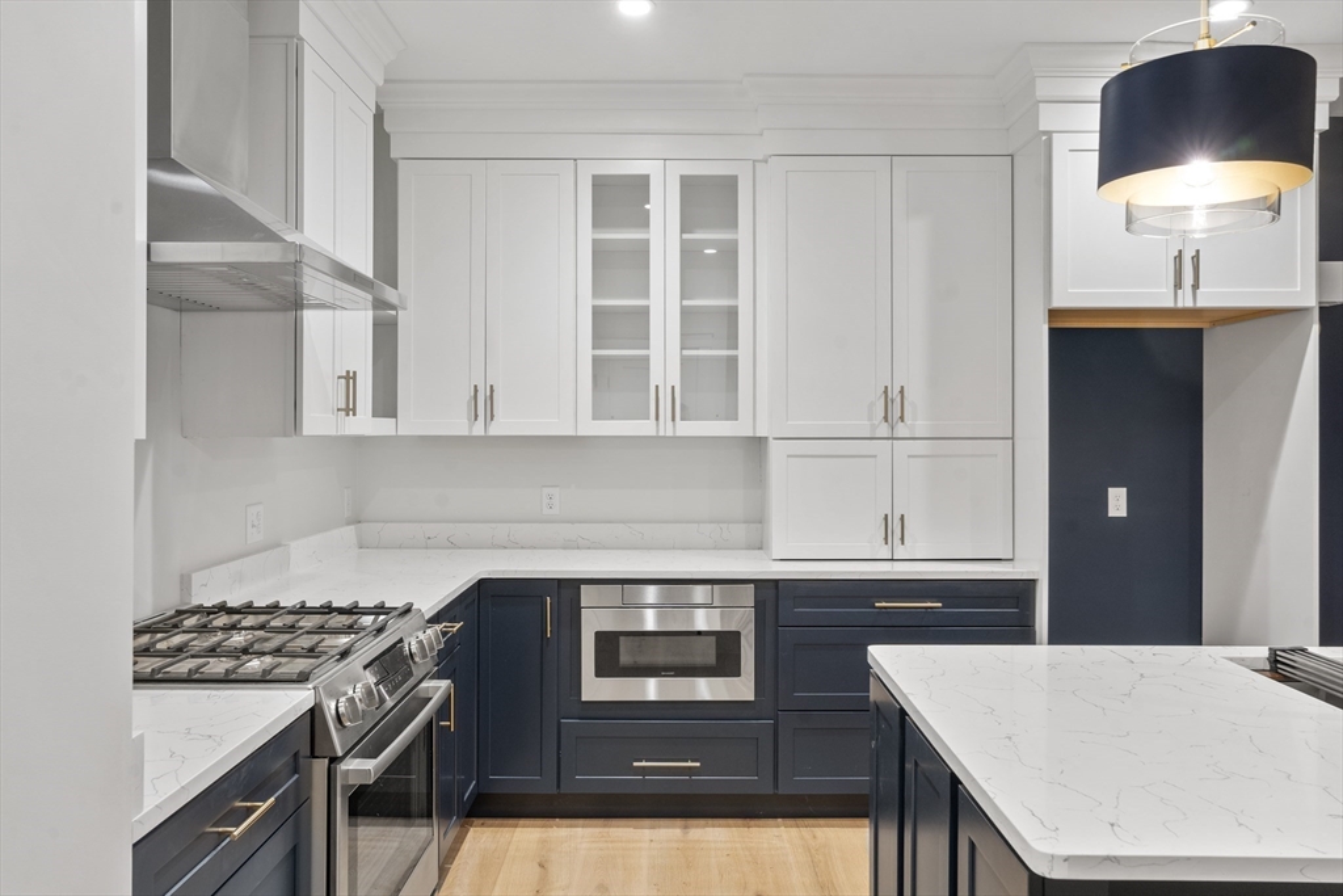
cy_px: 448
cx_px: 672
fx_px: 903
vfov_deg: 52.8
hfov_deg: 73.3
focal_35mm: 24
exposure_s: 1/3
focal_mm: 24.2
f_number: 9
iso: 500
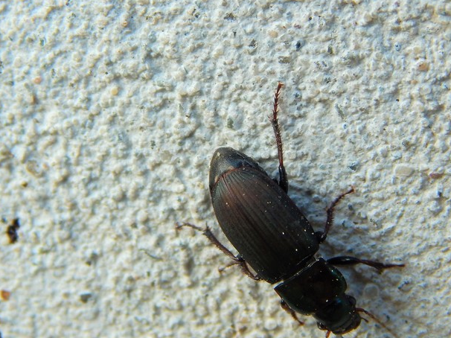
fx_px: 1706
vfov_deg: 11.3
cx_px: 250
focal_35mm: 131
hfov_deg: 15.1
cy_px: 219
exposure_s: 1/250
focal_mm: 16.6
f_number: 4.4
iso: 140
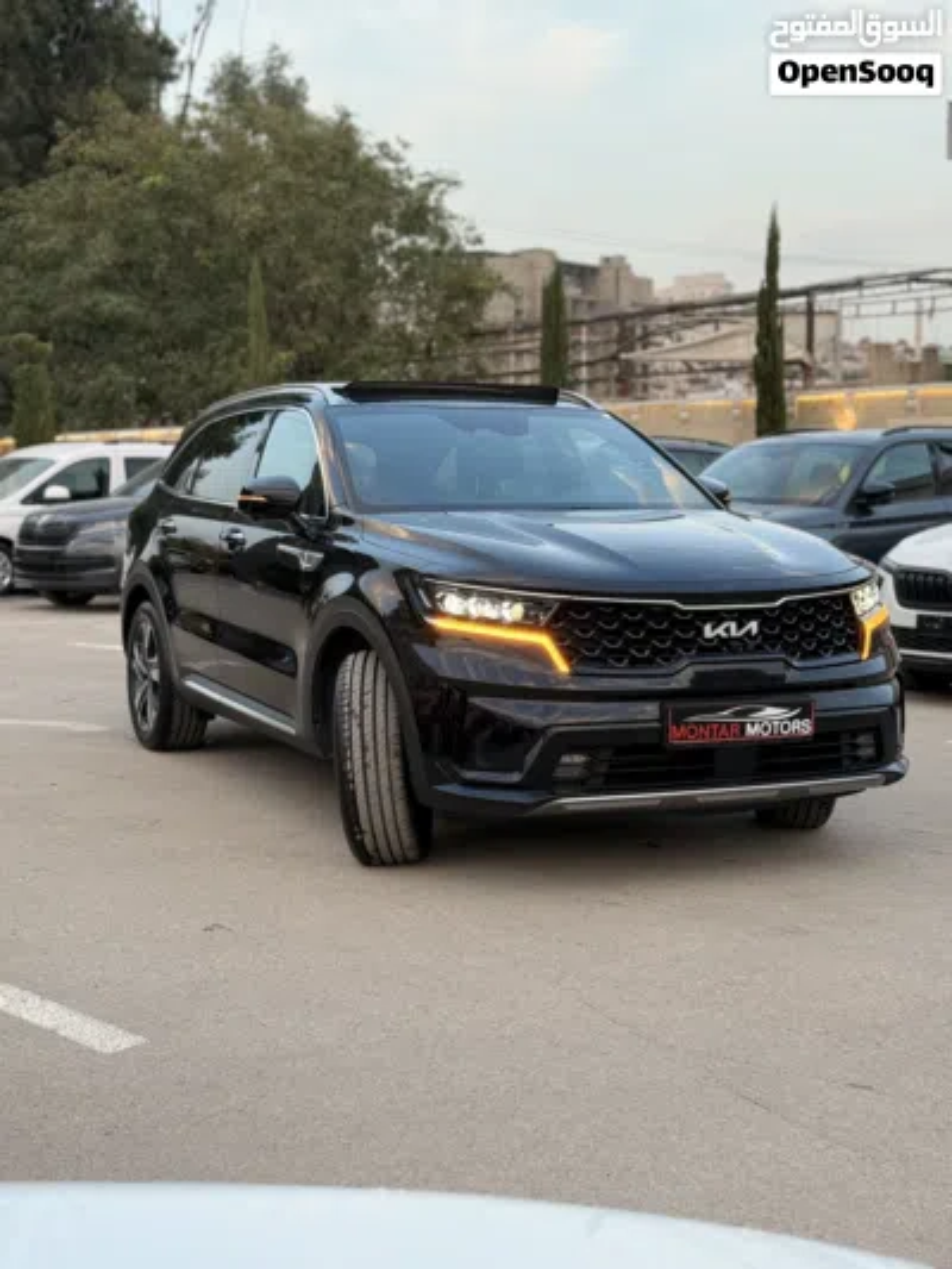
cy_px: 634
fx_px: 1759
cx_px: 476
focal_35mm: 48
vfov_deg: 39.6
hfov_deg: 30.3
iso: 80
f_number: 1.78
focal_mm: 6.76
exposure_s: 1/286
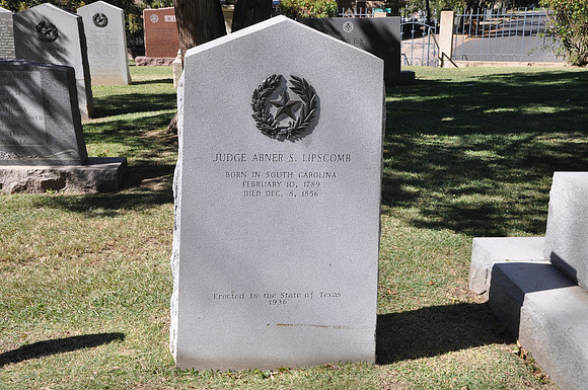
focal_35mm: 45
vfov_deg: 29.8
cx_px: 294
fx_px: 734
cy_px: 195
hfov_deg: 43.7
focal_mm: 30
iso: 200
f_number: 9
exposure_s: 1/80
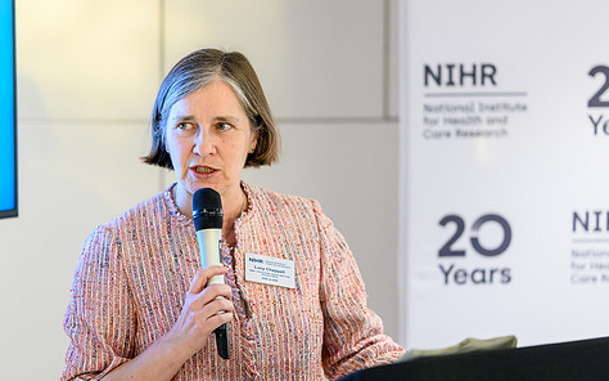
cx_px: 269
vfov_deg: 12.2
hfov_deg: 19.5
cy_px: 182
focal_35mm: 107
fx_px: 1775
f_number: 1.8
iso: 2800
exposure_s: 1/400
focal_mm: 85
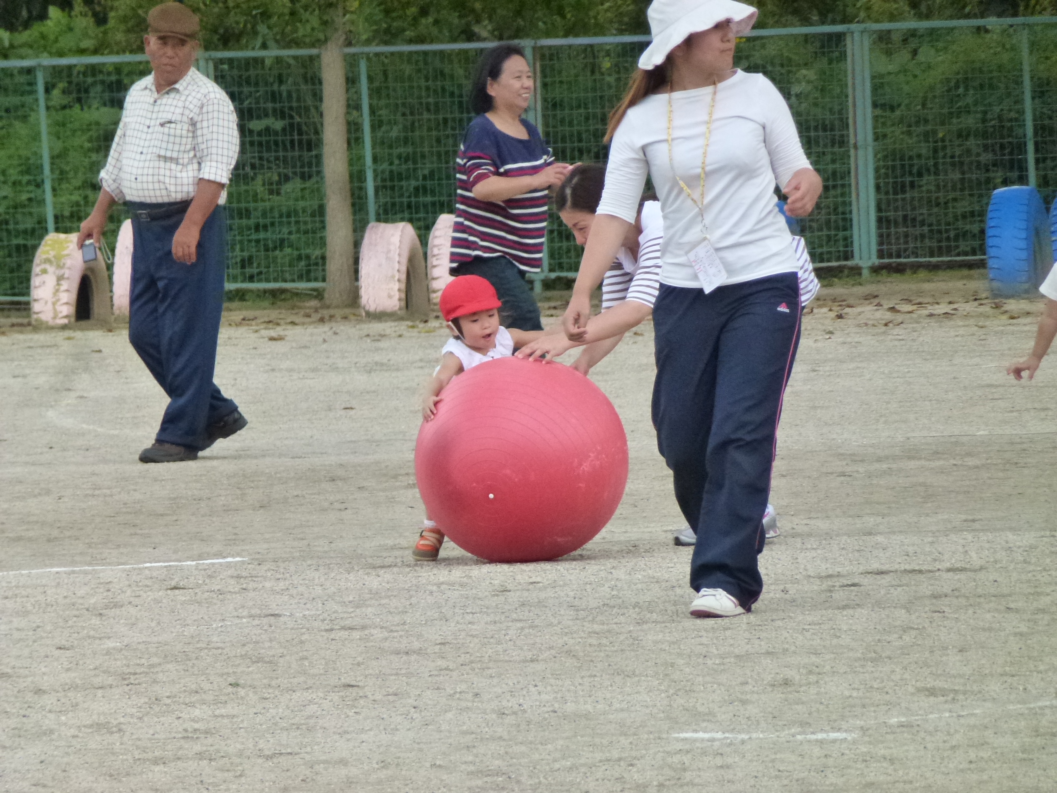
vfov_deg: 3.9
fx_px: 11725
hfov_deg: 5.2
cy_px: 396
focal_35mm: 384
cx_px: 528
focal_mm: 68.8
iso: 640
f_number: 5.9
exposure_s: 1/500
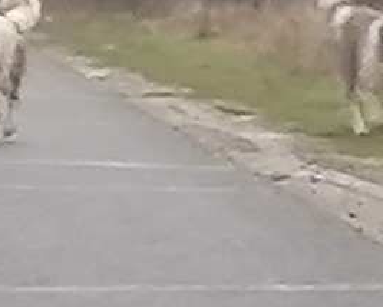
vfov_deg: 2.7
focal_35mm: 580
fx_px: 6579
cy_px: 274
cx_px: 303
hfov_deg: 3.3
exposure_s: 1/50
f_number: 1.8
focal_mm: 5.3
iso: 80
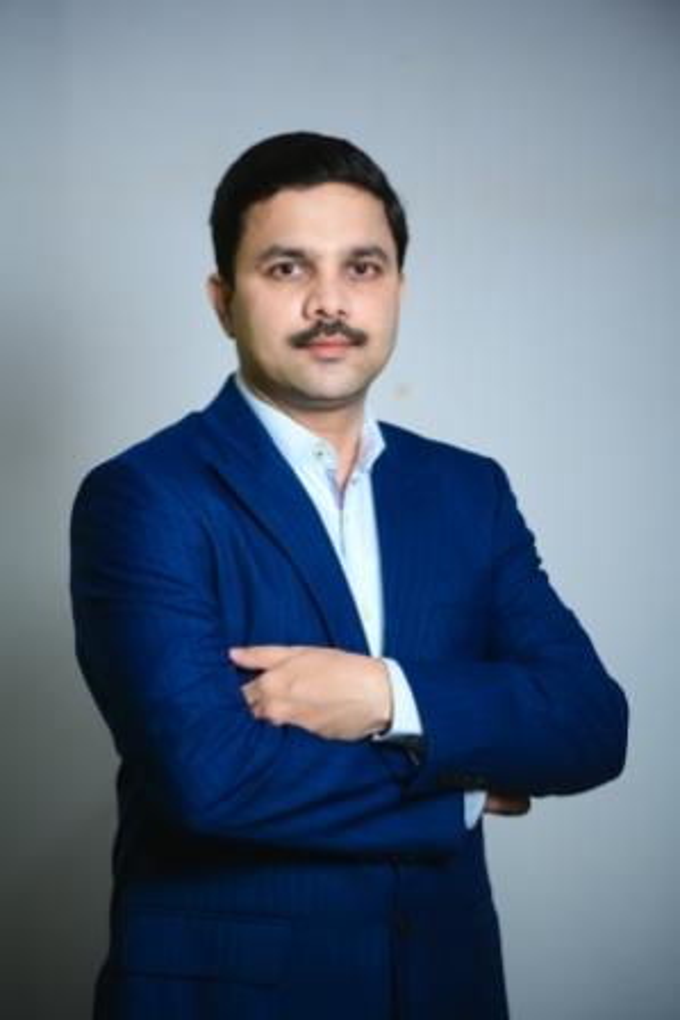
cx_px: 340
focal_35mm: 175
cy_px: 510
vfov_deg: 11.7
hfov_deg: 7.9
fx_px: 4954
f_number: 2.8
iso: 640
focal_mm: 175
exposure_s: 1/200
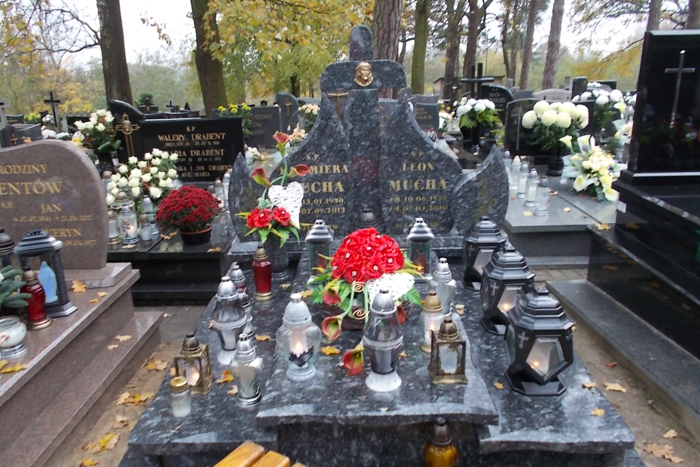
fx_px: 564
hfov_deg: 63.6
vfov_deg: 45.0
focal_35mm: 29
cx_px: 341
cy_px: 241
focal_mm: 4.6
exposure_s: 1/40
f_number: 3.2
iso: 80
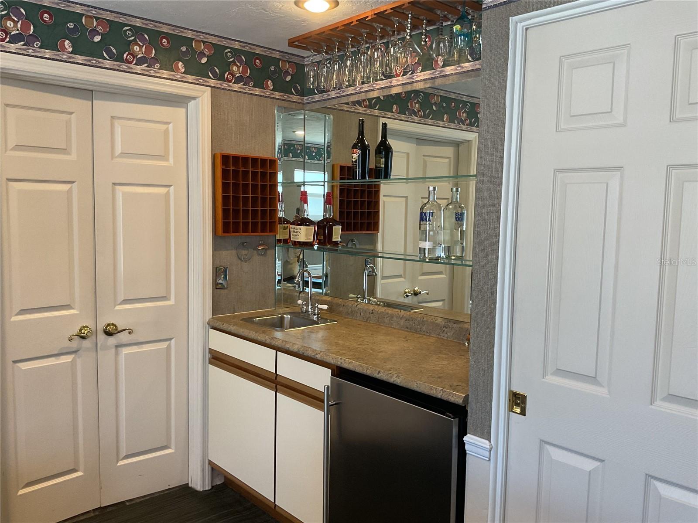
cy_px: 262
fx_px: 585
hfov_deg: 61.7
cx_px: 349
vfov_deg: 48.2
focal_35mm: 29
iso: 100
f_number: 1.8
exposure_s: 1/60
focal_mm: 3
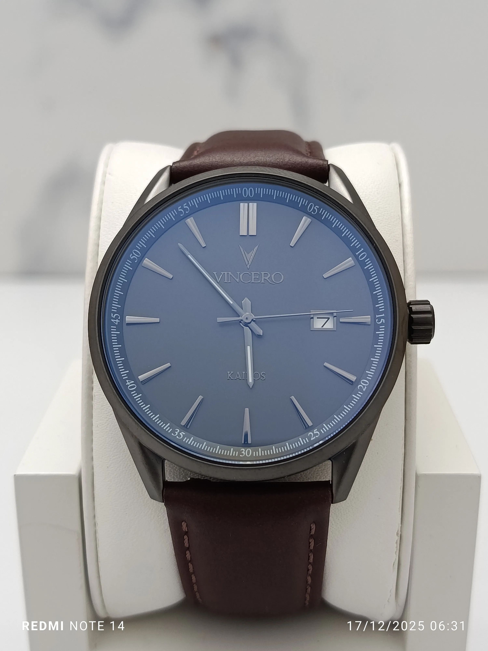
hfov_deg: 30.3
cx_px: 244
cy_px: 326
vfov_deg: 39.7
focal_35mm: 48
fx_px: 902
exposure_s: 1/100
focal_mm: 5.24
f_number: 1.7
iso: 421
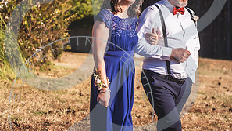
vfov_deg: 10.9
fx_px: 683
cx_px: 116
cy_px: 49
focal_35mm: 111
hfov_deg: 19.3
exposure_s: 1/4000
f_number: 2.8
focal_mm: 70
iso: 100
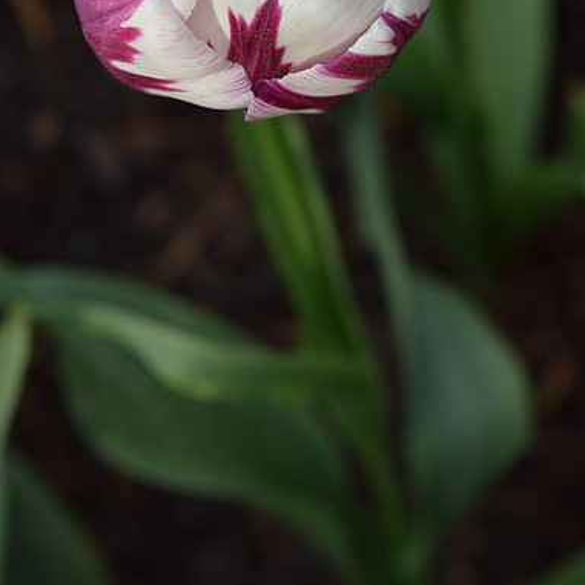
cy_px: 169
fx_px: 2039
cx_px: 294
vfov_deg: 16.3
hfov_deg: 16.3
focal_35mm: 107
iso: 400
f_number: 8
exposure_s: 1/250
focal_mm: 55
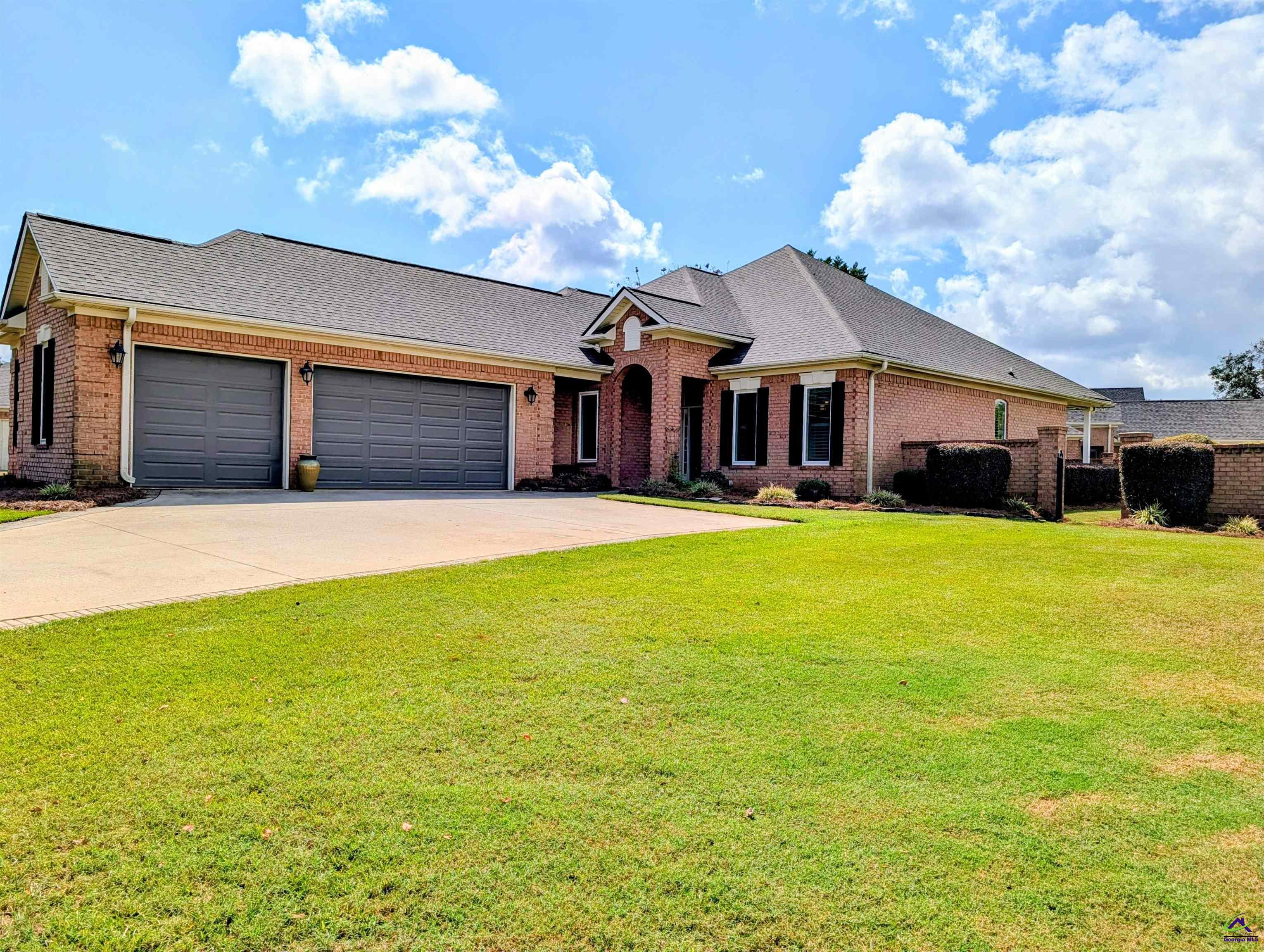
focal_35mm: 24
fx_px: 878
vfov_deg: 56.9
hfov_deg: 71.5
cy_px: 476
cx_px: 632
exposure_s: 1/2817
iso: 22
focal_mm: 6.9
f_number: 1.68
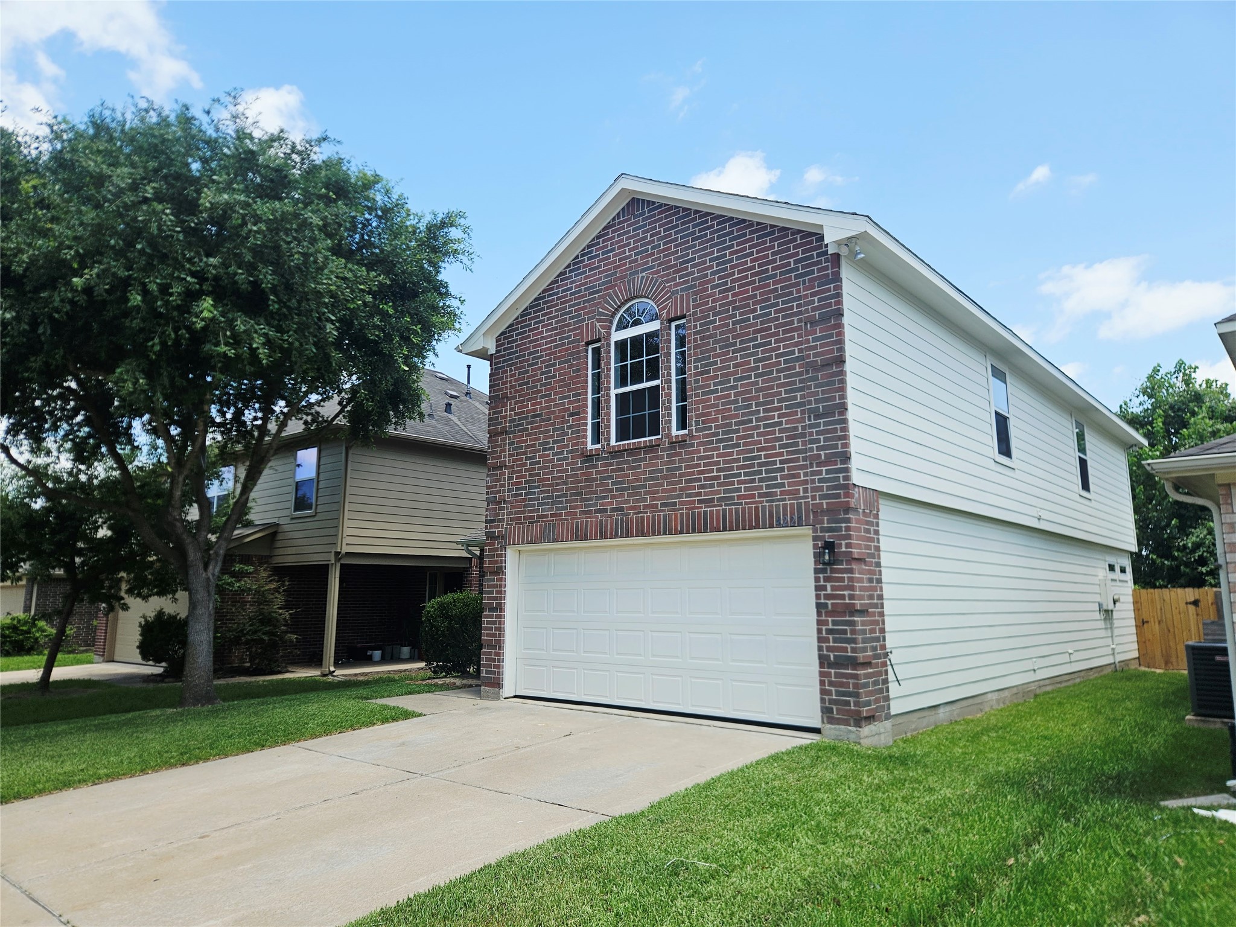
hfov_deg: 73.9
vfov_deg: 58.9
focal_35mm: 23
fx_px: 821
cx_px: 618
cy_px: 464
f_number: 1.8
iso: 25
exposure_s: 1/1225
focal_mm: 5.4
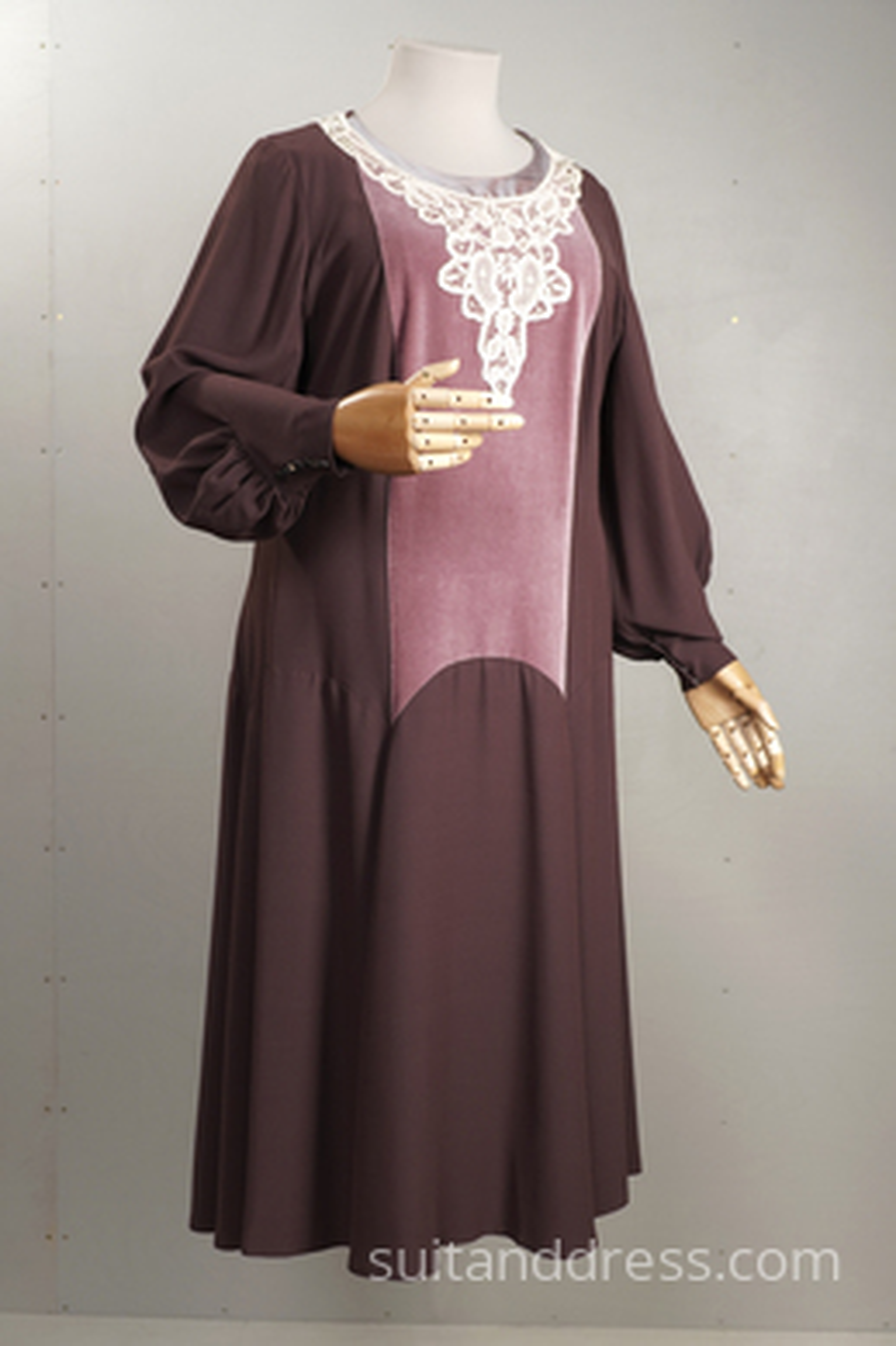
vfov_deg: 41.1
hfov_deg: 28.1
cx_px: 448
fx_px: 1793
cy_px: 673
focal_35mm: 48
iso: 400
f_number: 4.5
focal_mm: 32
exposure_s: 1/80
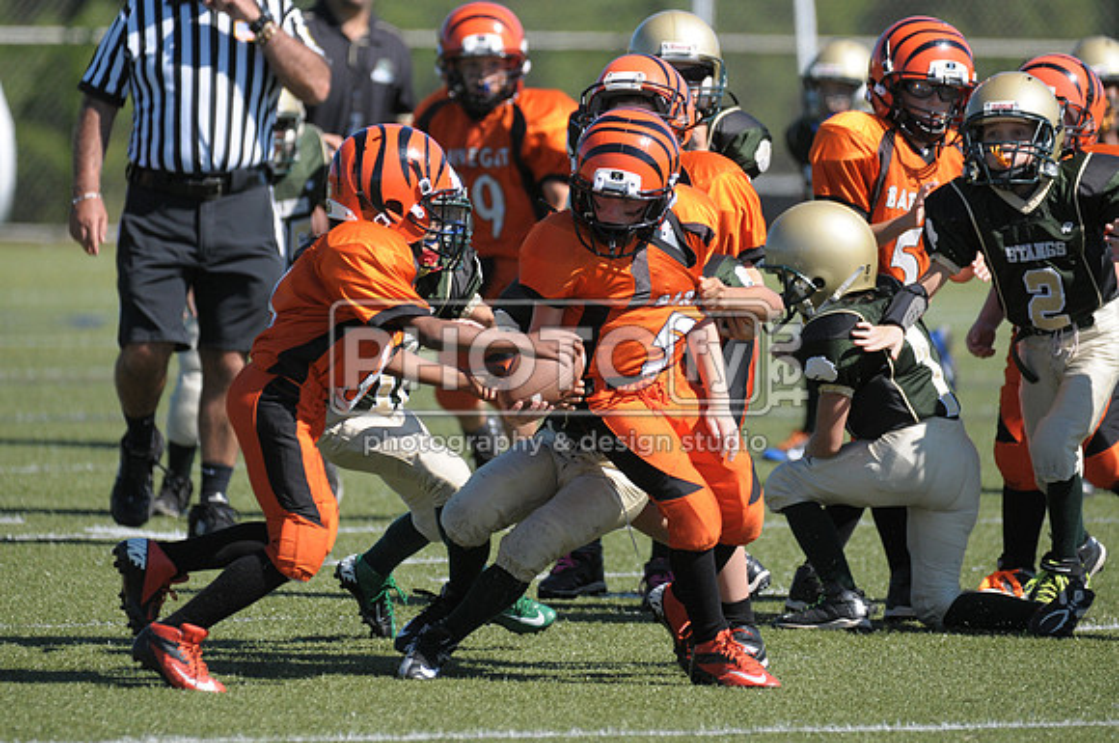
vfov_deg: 3.0
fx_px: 13968
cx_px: 560
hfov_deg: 4.6
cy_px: 372
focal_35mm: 450
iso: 640
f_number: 4
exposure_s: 1/3200
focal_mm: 300
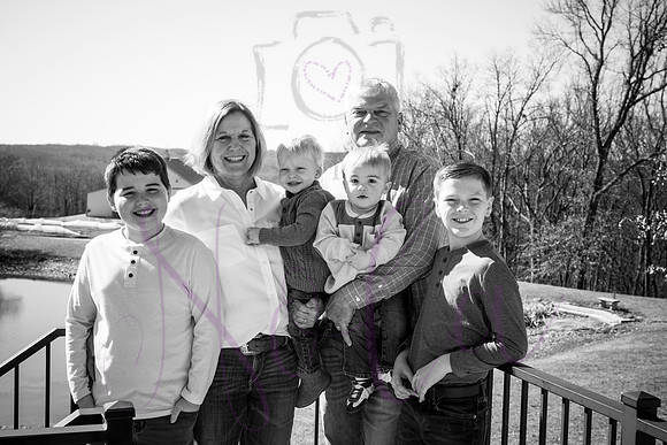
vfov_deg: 27.0
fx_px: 927
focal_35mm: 50
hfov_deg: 39.6
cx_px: 334
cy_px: 222
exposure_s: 1/640
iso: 400
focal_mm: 50
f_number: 9
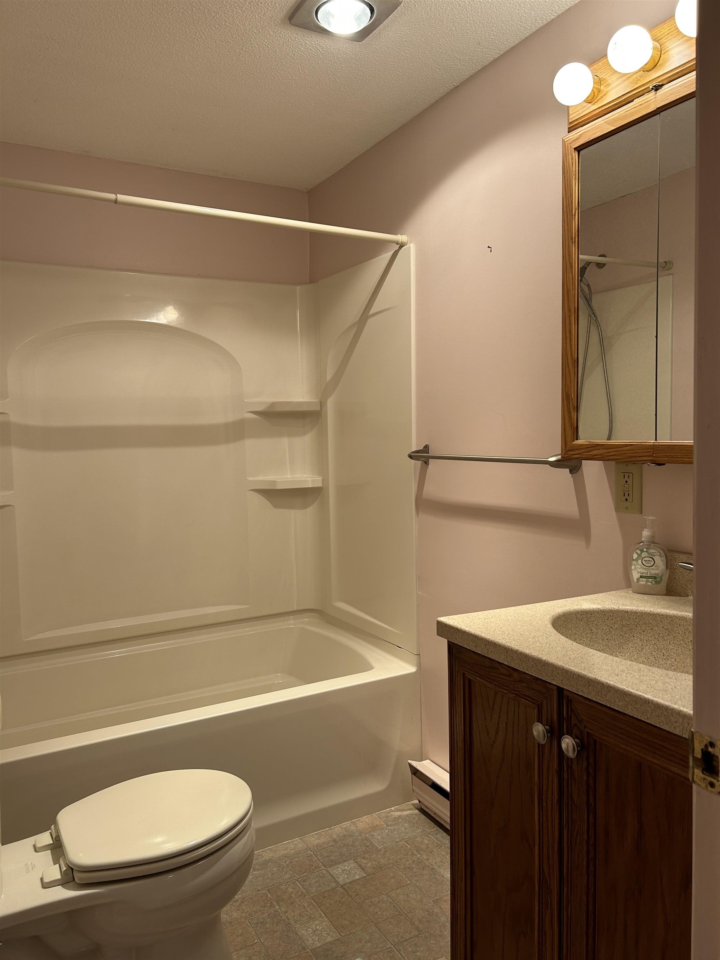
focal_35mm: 26
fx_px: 721
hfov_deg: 53.1
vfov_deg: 67.3
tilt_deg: -3.5
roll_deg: +2.8
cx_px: 360
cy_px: 480
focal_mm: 5.7
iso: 64
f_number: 1.5
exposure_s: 1/120
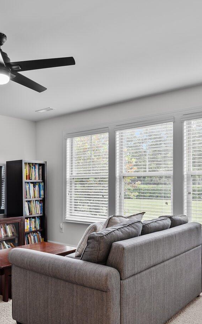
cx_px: 54
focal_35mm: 32
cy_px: 186
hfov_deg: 38.6
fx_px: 282
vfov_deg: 59.4
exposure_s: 1/3
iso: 200
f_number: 7.1
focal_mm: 14
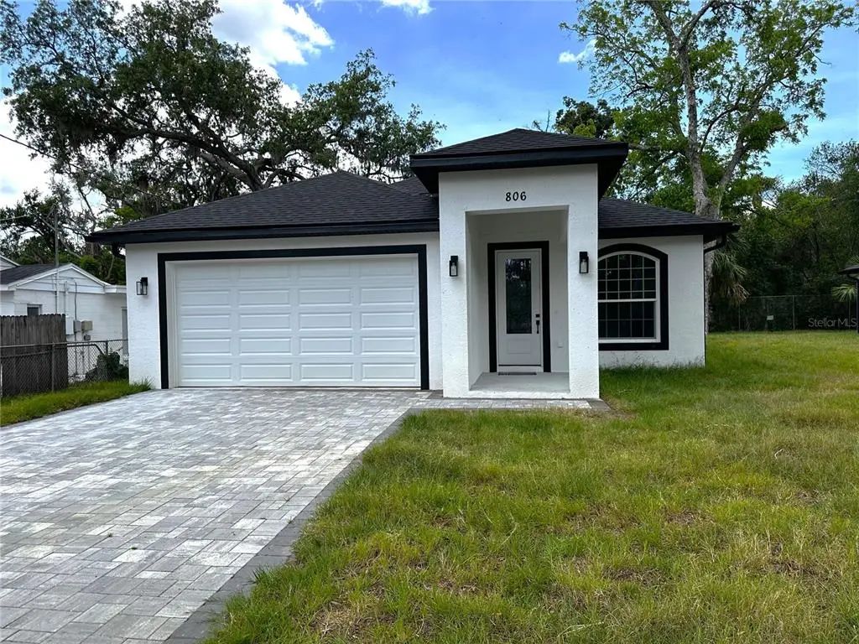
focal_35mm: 24
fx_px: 596
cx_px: 430
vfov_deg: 56.8
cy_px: 322
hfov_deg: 71.6
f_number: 1.78
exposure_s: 1/1988
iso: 80
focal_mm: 6.86
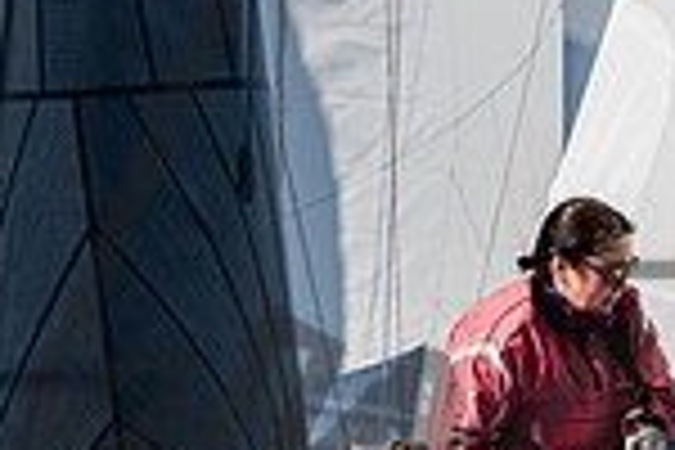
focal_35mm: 840
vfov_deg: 1.6
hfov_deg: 2.5
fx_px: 15749
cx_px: 316
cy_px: 375
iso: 400
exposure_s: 1/5000
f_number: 5
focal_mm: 210
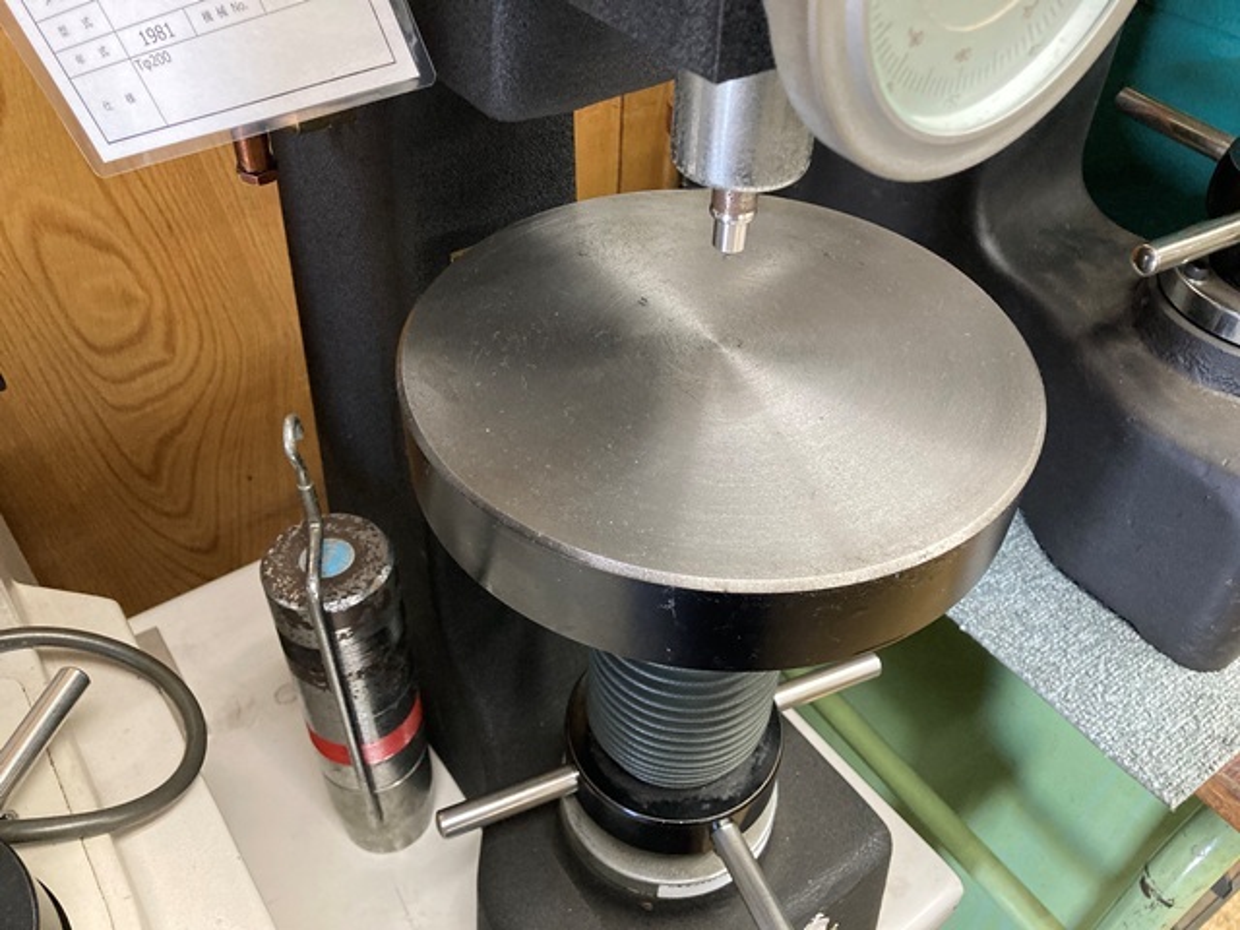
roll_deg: -3.9
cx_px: 620
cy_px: 465
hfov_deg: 63.4
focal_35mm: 28
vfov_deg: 49.7
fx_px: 1003
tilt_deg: -43.1
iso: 320
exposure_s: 1/60
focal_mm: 3.99
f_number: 1.8
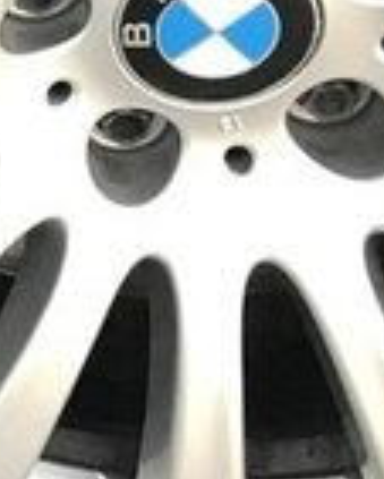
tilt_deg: -26.7
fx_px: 1816
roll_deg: -3.0
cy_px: -168
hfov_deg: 9.9
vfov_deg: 14.3
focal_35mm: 128
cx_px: -673
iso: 32
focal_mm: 3.99
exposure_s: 1/25
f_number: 1.8
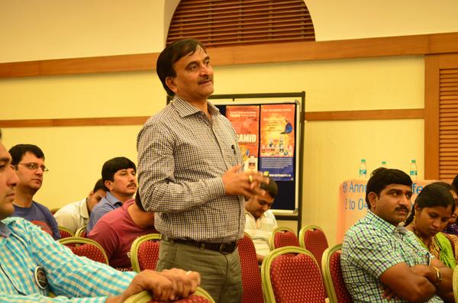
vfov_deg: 16.5
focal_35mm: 82
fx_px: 1047
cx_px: 229
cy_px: 152
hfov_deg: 24.7
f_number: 5.6
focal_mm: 55
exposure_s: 1/25
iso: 2500
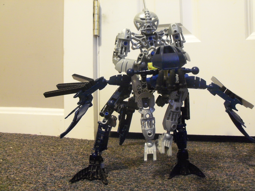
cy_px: 96
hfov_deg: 52.6
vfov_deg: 40.7
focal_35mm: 35
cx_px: 128
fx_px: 258
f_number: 3
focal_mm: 6.3
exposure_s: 1/2
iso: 400
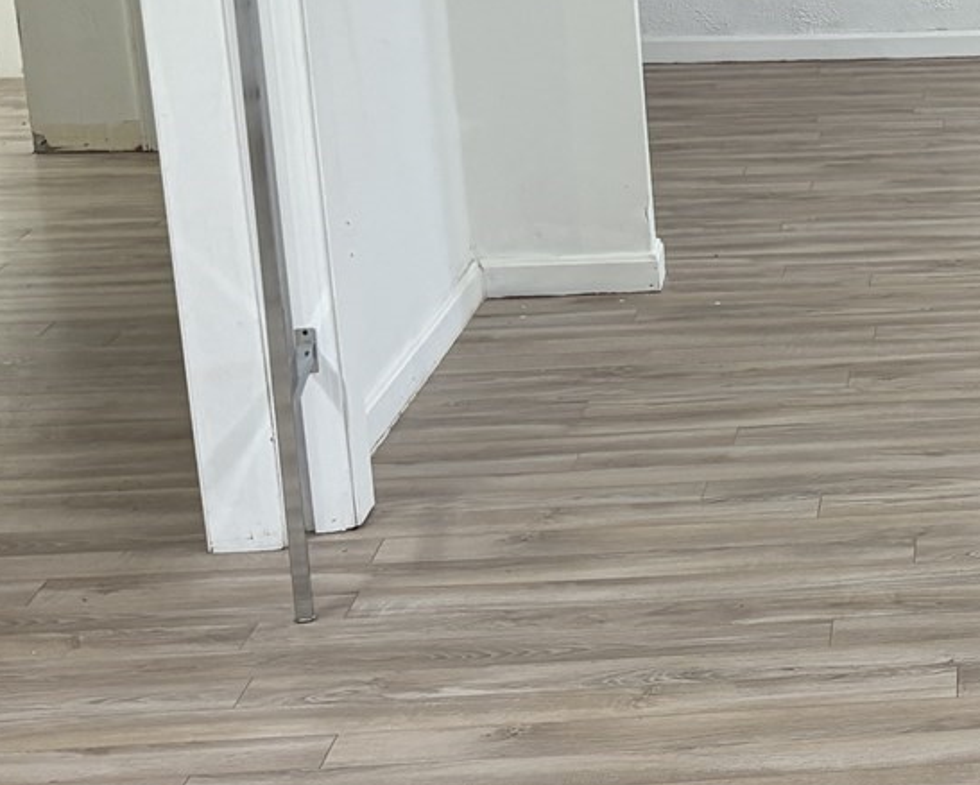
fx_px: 2756
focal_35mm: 95
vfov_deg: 16.2
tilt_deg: -14.2
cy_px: 324
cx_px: 1337
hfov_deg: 18.5
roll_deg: +0.6
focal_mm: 5.96
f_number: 1.6
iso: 125
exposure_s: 1/120
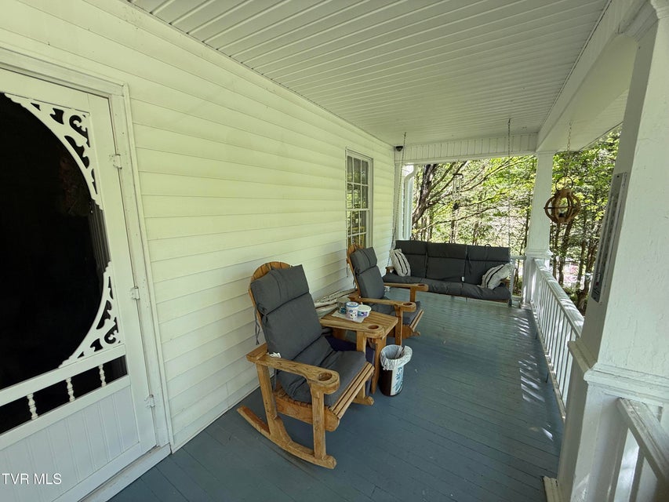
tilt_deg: -9.3
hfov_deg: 102.1
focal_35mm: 14
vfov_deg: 85.7
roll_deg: +0.5
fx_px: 271
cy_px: 251
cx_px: 334
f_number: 2.2
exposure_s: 1/103
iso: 40
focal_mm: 2.22
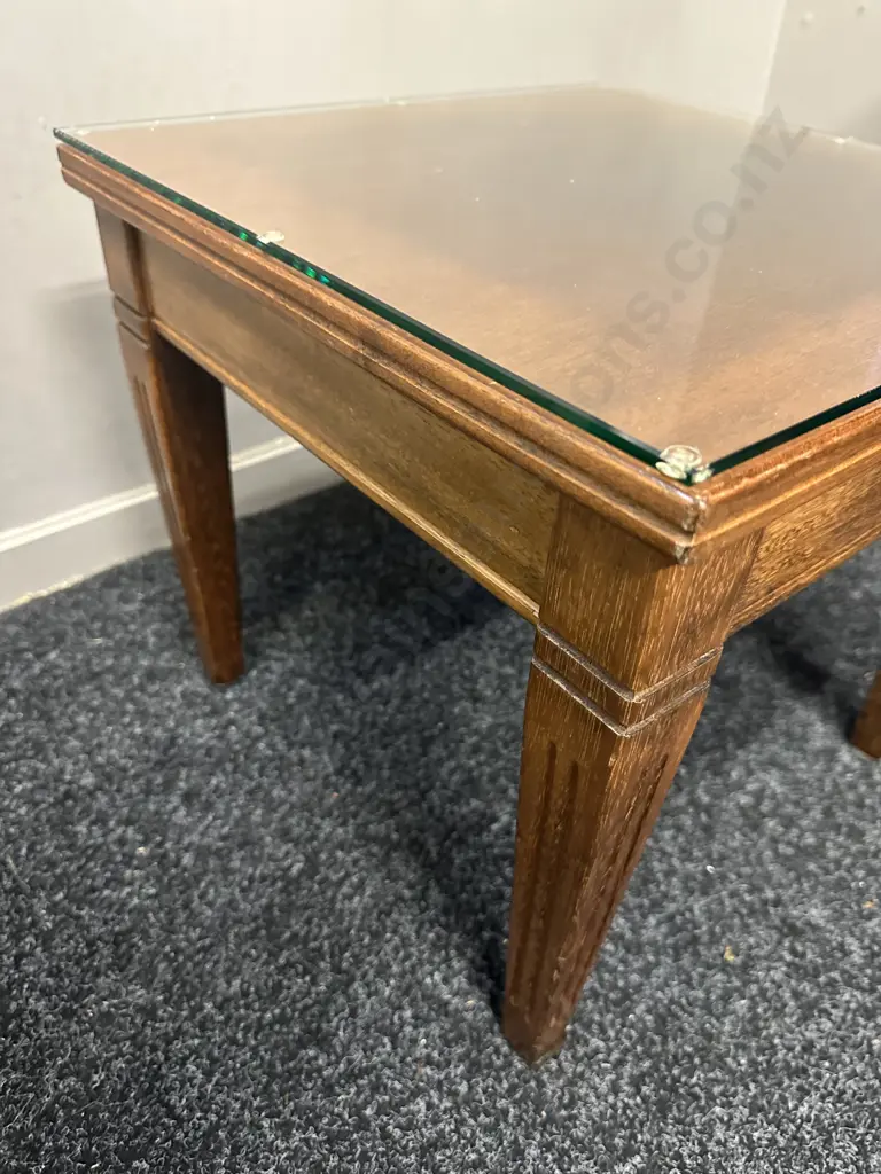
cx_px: 440
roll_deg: -2.7
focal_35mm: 24
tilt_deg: -38.6
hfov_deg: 56.8
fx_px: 814
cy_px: 587
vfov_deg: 71.6
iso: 800
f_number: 1.78
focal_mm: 6.86
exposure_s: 1/33
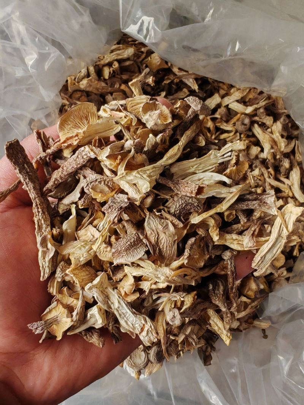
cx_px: 152
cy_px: 202
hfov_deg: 51.3
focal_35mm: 27
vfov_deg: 65.3
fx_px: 316
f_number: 2.2
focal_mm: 1.96
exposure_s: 1/50
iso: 320
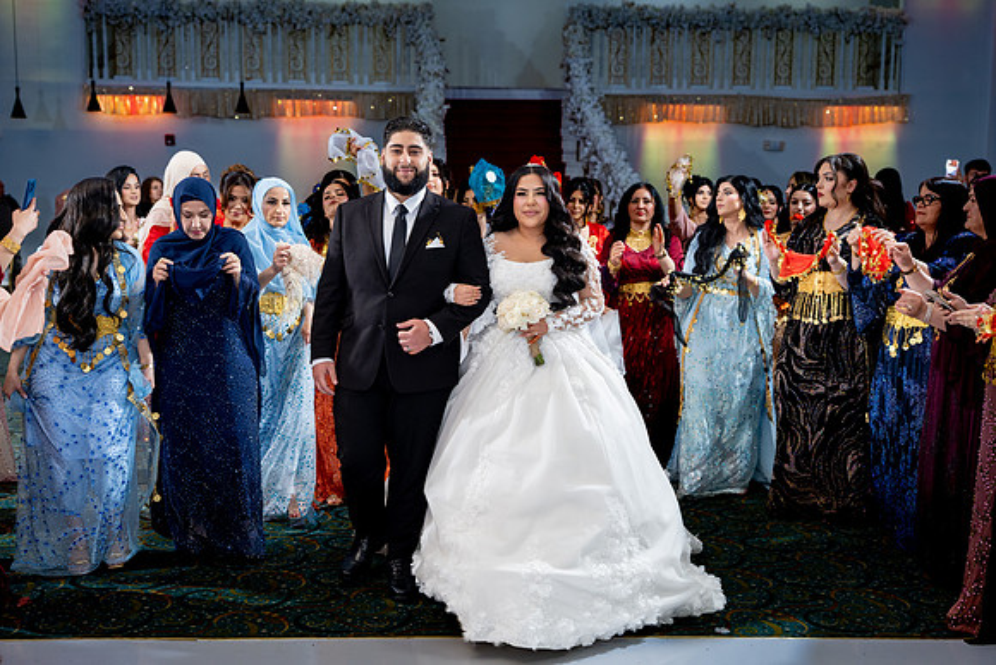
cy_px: 332
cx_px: 498
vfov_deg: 33.4
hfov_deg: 48.4
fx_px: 1107
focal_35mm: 40
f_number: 2.8
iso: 800
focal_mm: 40
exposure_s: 1/160
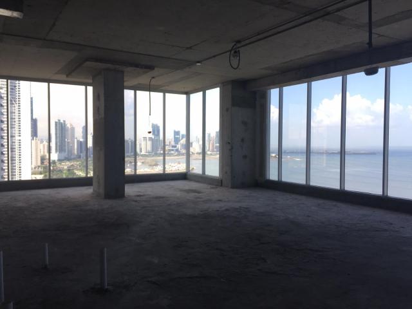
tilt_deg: -2.2
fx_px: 345
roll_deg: -0.4
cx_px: 206
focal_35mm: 29
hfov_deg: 61.7
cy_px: 154
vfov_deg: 48.2
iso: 32
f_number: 2.2
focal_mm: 4.15
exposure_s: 1/203
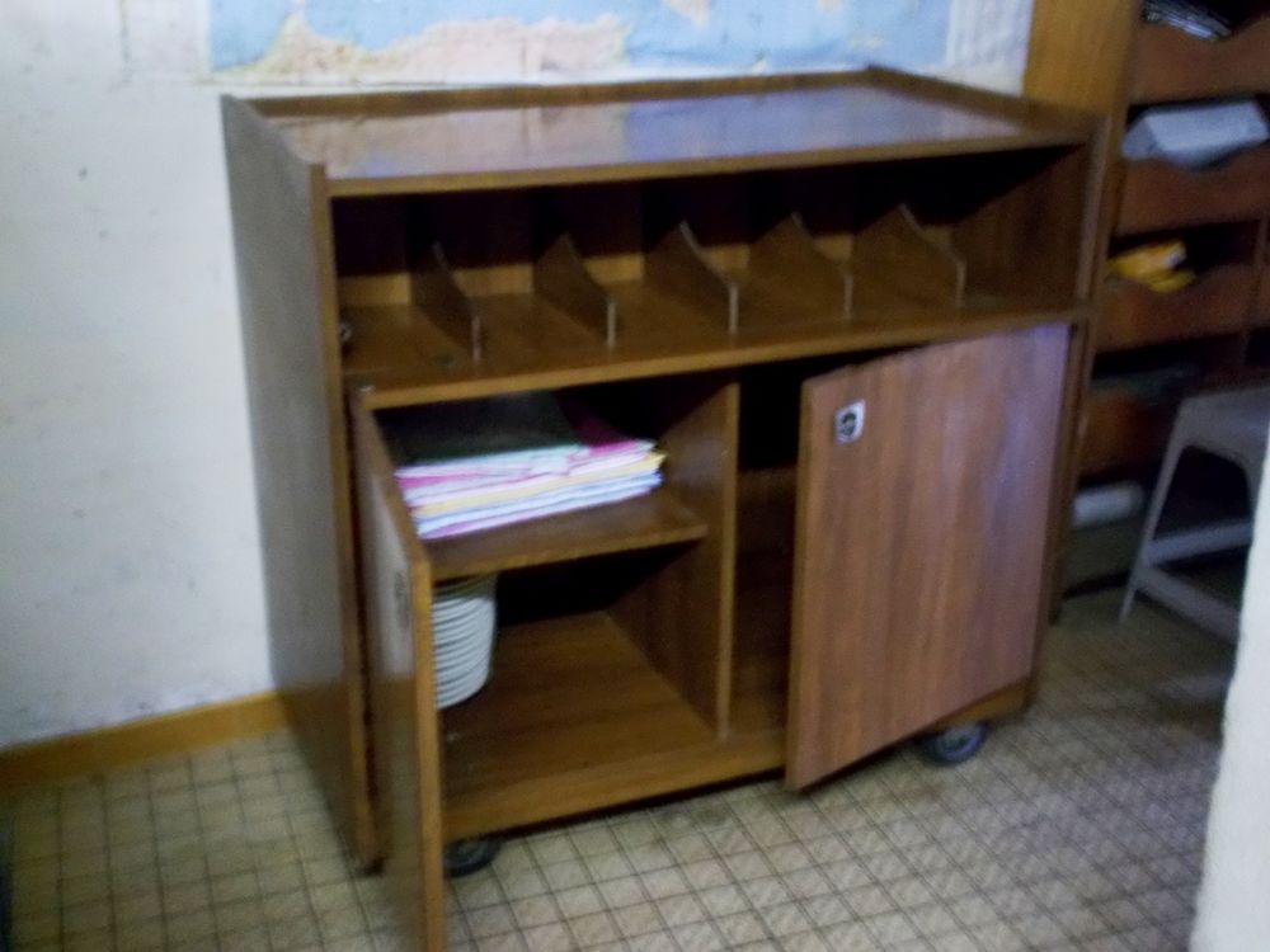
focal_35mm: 44
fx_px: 1614
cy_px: 476
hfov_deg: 42.9
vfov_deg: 32.9
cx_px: 635
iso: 400
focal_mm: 7.9
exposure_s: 1/2
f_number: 4.2
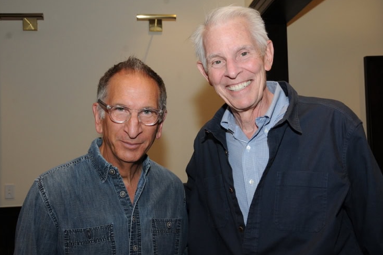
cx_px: 200
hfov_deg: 41.5
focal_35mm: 48
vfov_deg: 28.3
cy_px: 129
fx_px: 505
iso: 500
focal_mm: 29
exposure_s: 1/60
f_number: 8
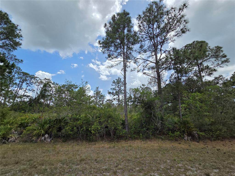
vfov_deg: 89.9
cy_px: 88
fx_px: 88
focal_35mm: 13
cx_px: 118
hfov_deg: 106.2
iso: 50
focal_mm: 2.2
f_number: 2.2
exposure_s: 1/2071
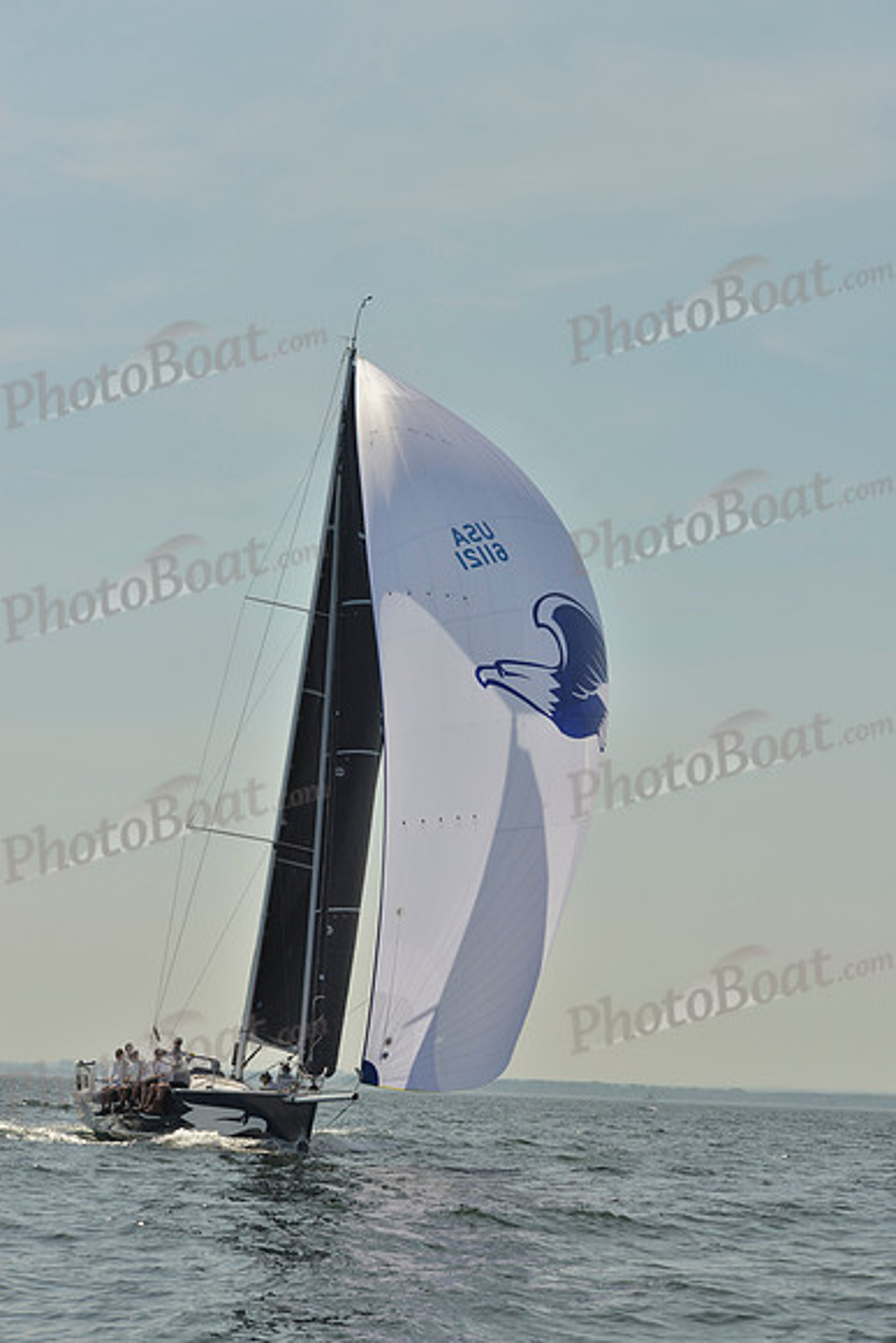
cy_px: 672
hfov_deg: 17.1
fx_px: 2985
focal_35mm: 80
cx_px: 448
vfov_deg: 25.4
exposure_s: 1/1250
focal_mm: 80
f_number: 9
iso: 200
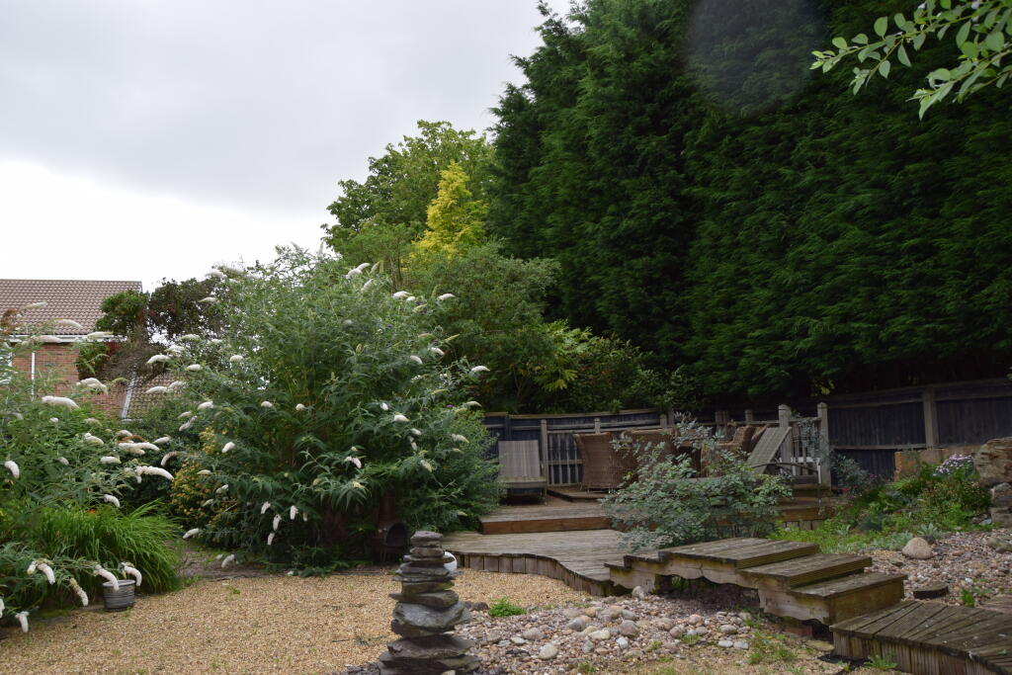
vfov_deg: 47.9
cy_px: 338
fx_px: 759
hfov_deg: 67.4
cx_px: 506
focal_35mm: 27
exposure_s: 1/125
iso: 140
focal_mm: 18
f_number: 5.6
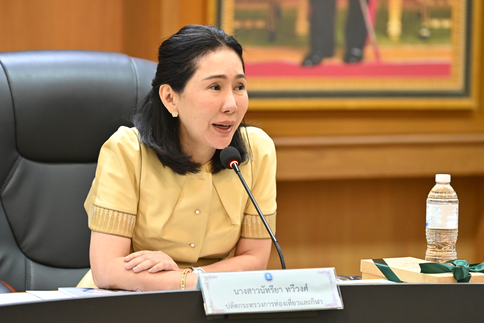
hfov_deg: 8.3
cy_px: 162
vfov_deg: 5.6
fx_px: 3321
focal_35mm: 247
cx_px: 242
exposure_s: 1/200
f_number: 2.8
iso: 1600
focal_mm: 165
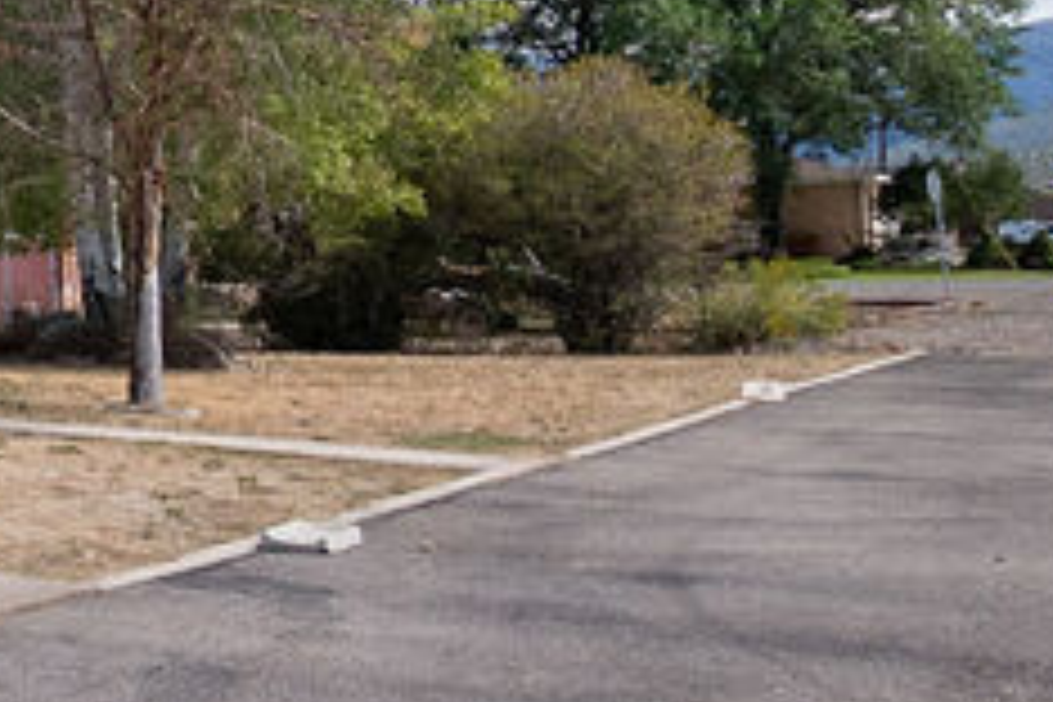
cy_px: 218
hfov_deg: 18.7
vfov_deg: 19.4
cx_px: -1040
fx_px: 2047
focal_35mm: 70
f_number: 5
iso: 500
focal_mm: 11
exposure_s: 1/2000
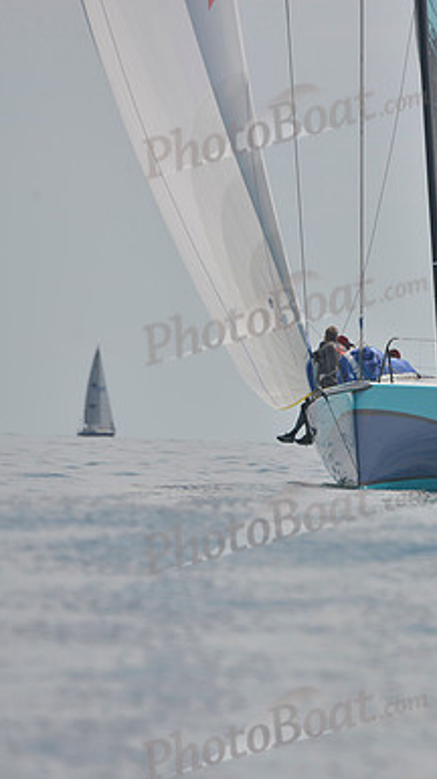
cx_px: 534
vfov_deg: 3.4
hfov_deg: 1.9
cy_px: 390
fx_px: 13045
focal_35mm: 632
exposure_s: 1/1600
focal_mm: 400
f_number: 8
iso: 280
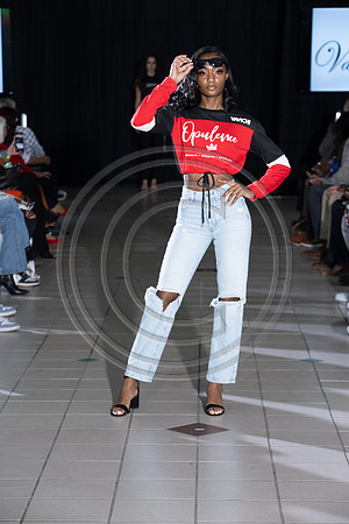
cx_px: 174
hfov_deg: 11.8
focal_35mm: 116
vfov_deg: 17.6
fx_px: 1687
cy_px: 262
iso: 1250
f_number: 6.3
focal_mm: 116
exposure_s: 1/160
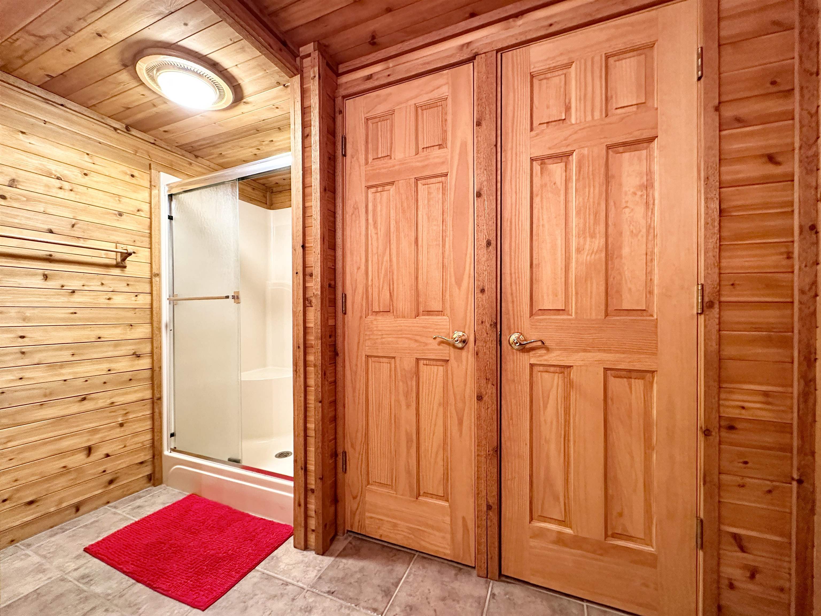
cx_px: 410
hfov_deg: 102.1
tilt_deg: +0.3
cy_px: 308
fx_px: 332
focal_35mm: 14
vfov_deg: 85.7
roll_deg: -0.1
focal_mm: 2.22
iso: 640
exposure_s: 1/60
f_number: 2.2
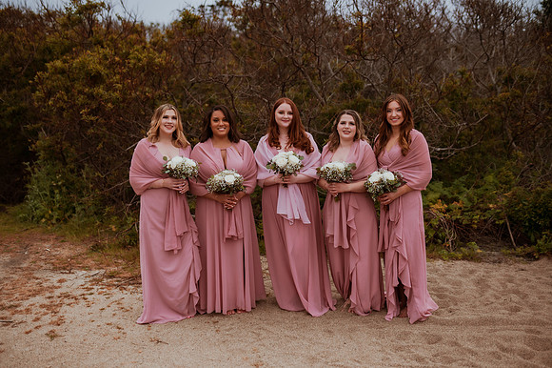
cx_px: 276
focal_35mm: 35
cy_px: 184
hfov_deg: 54.5
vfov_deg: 37.8
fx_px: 536
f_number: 2
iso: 400
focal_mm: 35
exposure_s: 1/5000
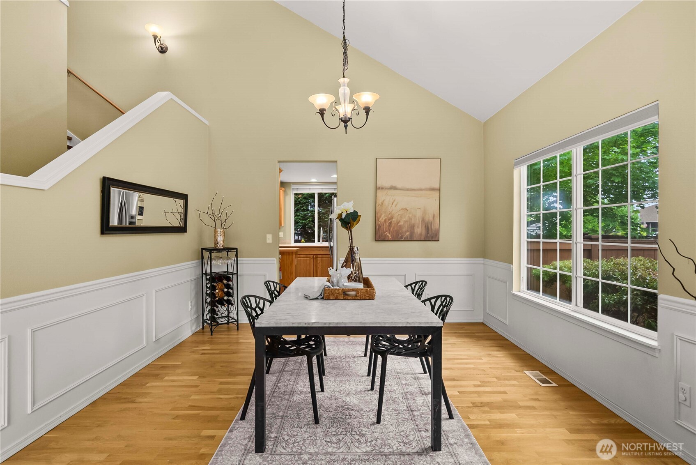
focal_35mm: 17
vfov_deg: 70.5
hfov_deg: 93.2
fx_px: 329
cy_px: 232
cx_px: 348
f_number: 7.1
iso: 1000
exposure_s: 1/8
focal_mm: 17
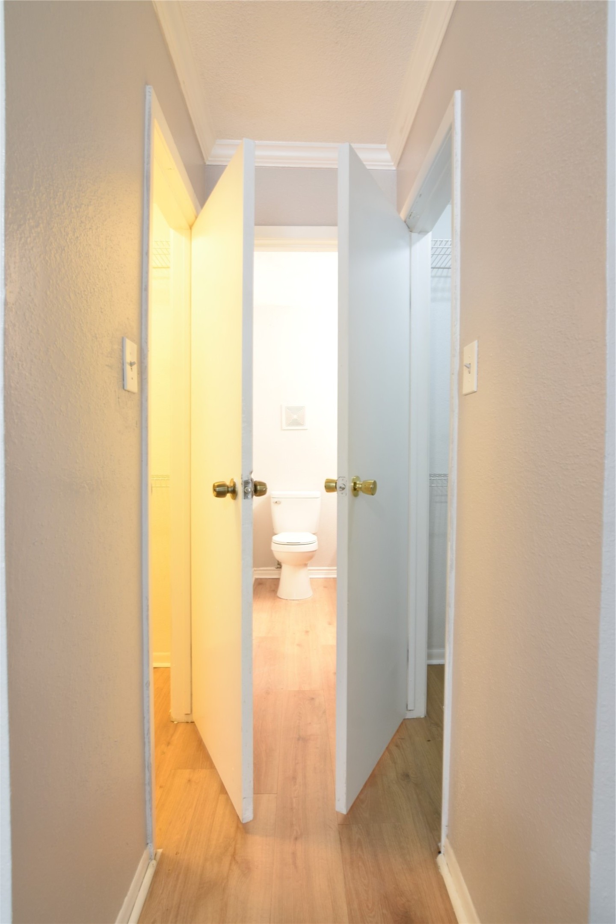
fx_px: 423
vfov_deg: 95.0
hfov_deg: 72.1
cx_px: 308
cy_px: 462
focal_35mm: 16
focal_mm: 11
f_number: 7.1
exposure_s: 1/1.3
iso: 160
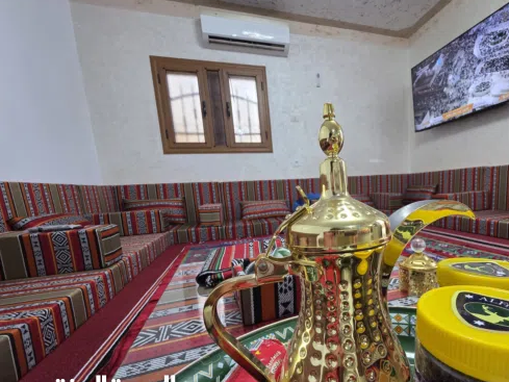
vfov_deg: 74.1
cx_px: 332
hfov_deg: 88.3
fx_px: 250
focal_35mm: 17
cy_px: 225
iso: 200
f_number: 1.9
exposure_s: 1/50
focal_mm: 2.2
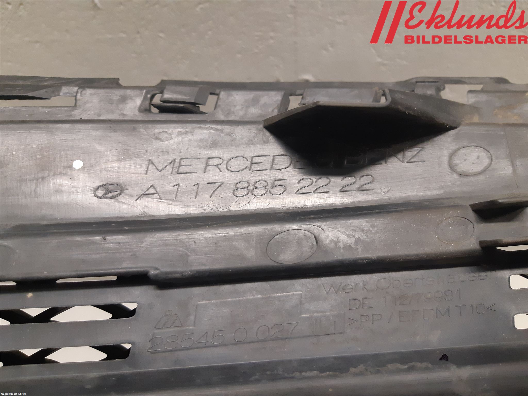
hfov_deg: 67.3
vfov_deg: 53.1
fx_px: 397
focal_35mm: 26
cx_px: 264
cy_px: 198
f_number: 1.7
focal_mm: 3.93
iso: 250
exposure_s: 1/50
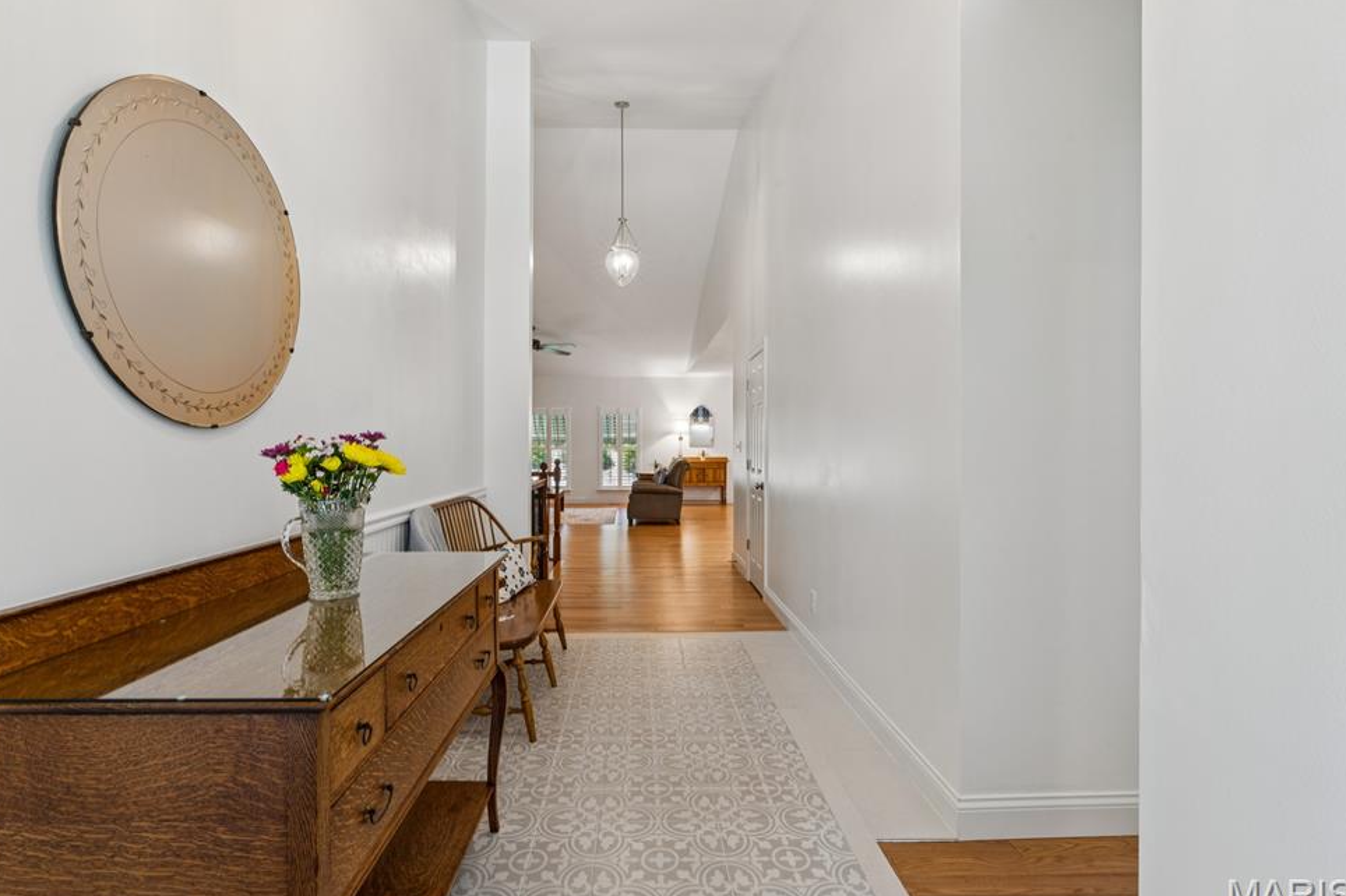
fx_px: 639
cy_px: 448
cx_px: 652
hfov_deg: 92.9
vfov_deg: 70.1
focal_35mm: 17
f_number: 13
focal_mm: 16.1
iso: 200
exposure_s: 1/2.5
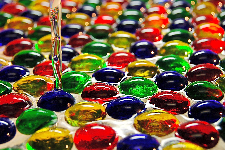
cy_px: 75
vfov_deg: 16.0
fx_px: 534
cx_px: 117
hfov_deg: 23.8
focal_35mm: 86
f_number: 8
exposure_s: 1/60
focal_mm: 55
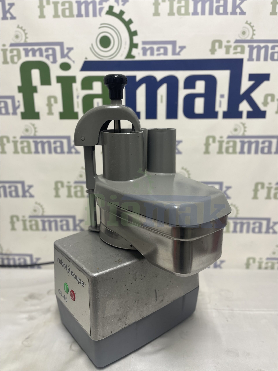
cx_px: 139
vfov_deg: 67.3
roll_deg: +0.9
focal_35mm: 26
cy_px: 186
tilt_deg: -15.0
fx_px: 278
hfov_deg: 53.1
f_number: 1.6
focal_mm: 5.1
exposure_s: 1/50
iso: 80
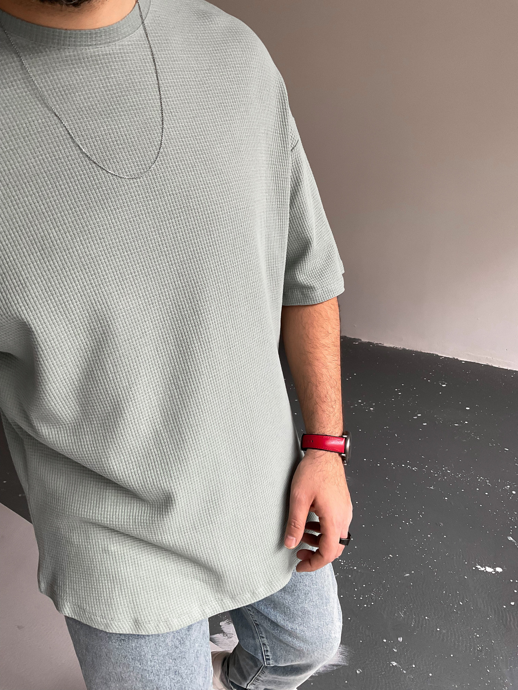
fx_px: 579
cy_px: 345
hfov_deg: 48.2
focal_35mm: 29
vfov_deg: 61.7
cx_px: 259
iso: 64
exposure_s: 1/100
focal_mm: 3
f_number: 1.8
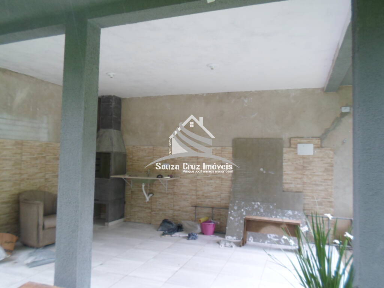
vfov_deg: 54.9
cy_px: 144
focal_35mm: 25
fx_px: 277
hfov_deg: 69.4
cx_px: 192
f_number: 2.5
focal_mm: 4.5
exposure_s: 1/30
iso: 80
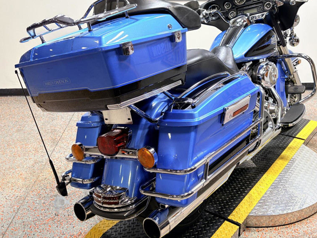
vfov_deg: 38.2
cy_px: 80
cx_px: 171
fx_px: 339
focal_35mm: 37
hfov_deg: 50.1
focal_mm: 5.96
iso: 50
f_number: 1.6
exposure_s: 1/120
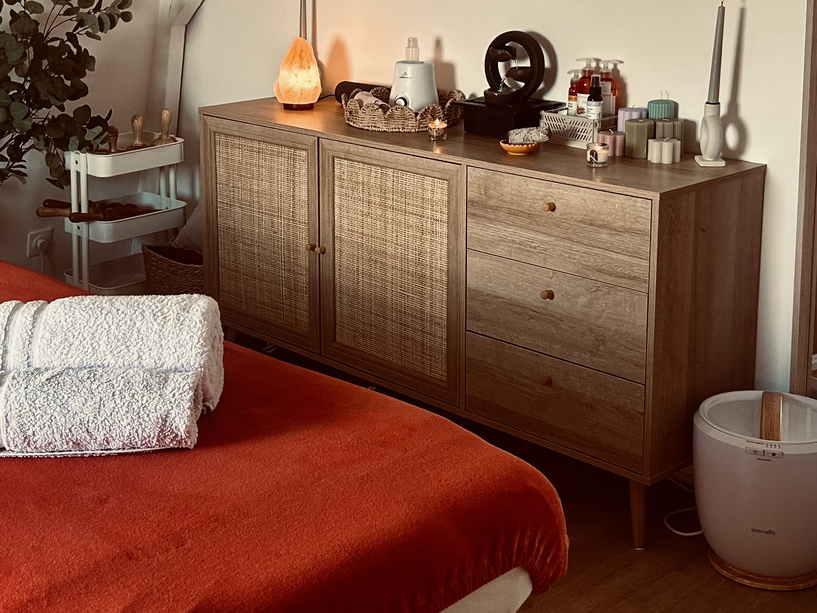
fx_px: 1345
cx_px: 275
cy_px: 152
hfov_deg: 33.5
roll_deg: +1.6
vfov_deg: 25.4
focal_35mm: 57
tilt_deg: -11.8
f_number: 1.5
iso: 125
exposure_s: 1/100
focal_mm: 5.7
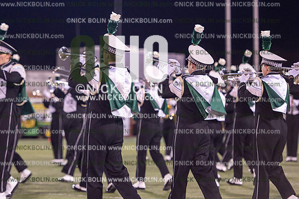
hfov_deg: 11.4
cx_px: 119
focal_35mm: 180
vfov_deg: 7.6
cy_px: 68
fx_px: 1495
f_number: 2.8
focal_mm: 135
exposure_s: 1/1250
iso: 2500
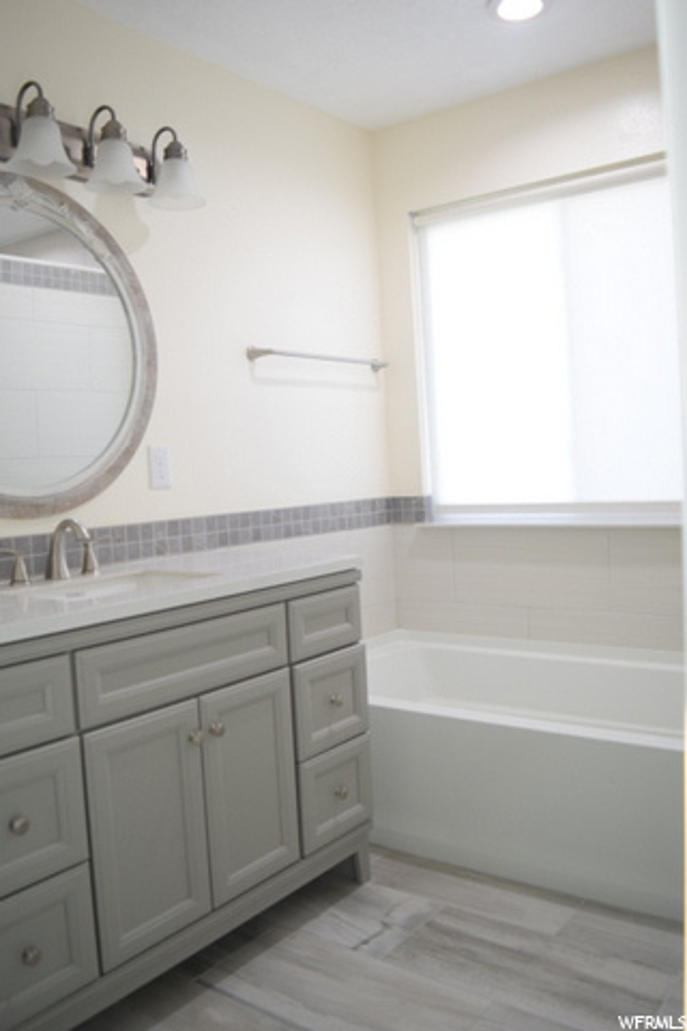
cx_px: 344
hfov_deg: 43.6
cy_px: 516
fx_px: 859
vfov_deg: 61.9
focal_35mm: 30
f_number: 4
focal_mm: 20
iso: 560
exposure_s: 1/60
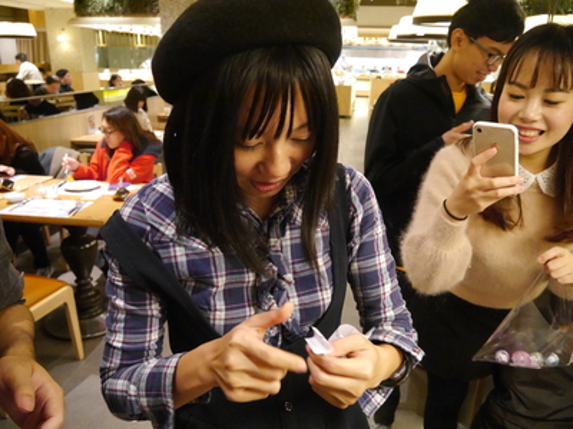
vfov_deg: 49.7
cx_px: 286
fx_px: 463
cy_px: 214
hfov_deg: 63.4
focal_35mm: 28
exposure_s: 1/60
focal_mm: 14
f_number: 3.5
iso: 3200
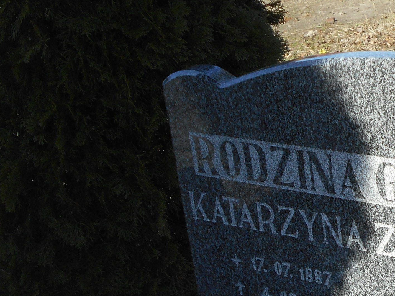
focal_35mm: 87
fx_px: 993
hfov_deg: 21.4
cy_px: 297
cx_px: 435
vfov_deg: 16.6
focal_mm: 5.8
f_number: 3.6
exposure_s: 1/500
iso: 80
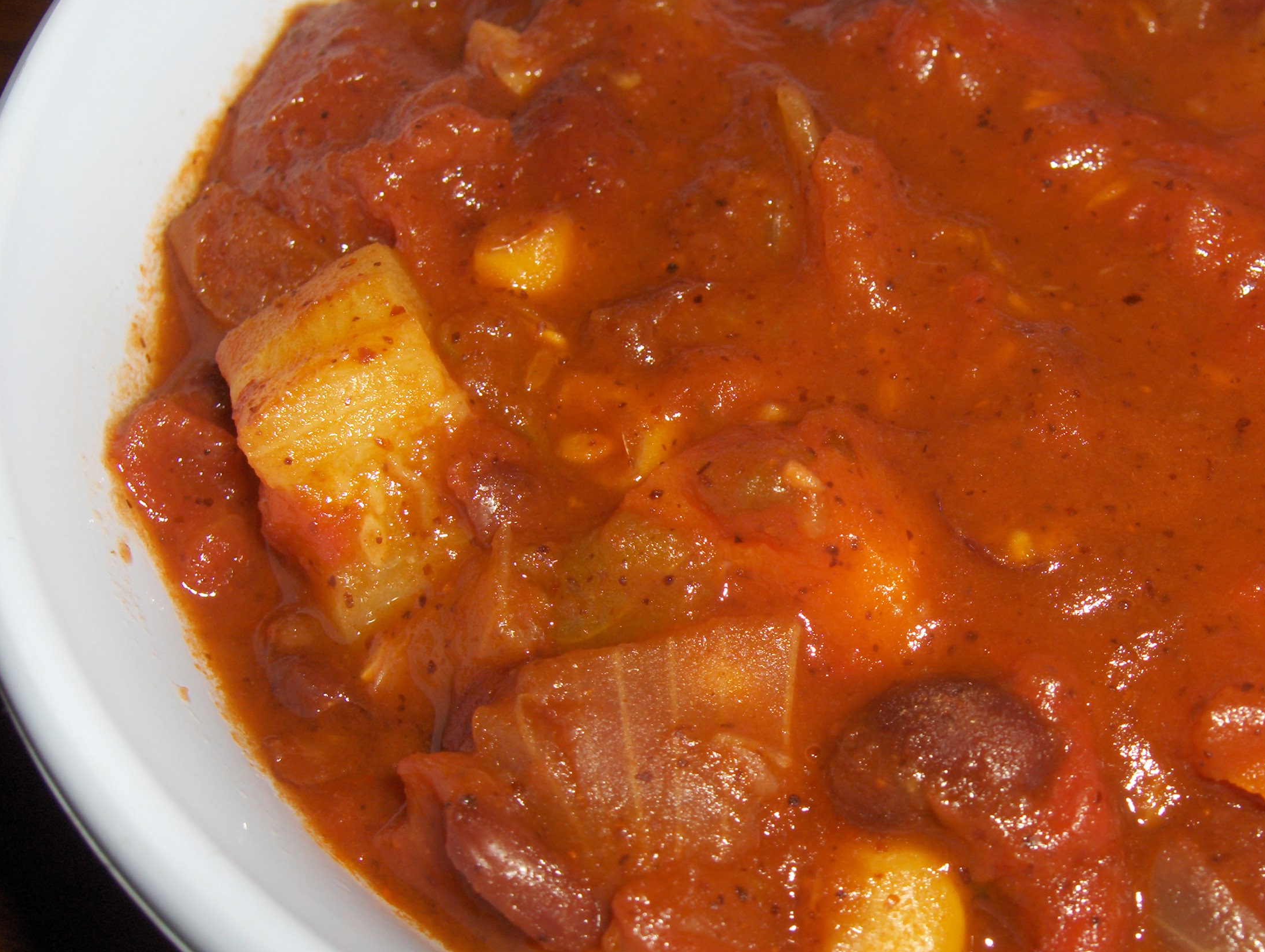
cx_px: 826
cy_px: 497
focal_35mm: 51
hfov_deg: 37.1
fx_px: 1866
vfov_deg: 28.6
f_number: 4.8
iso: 100
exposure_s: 1/60
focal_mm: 8
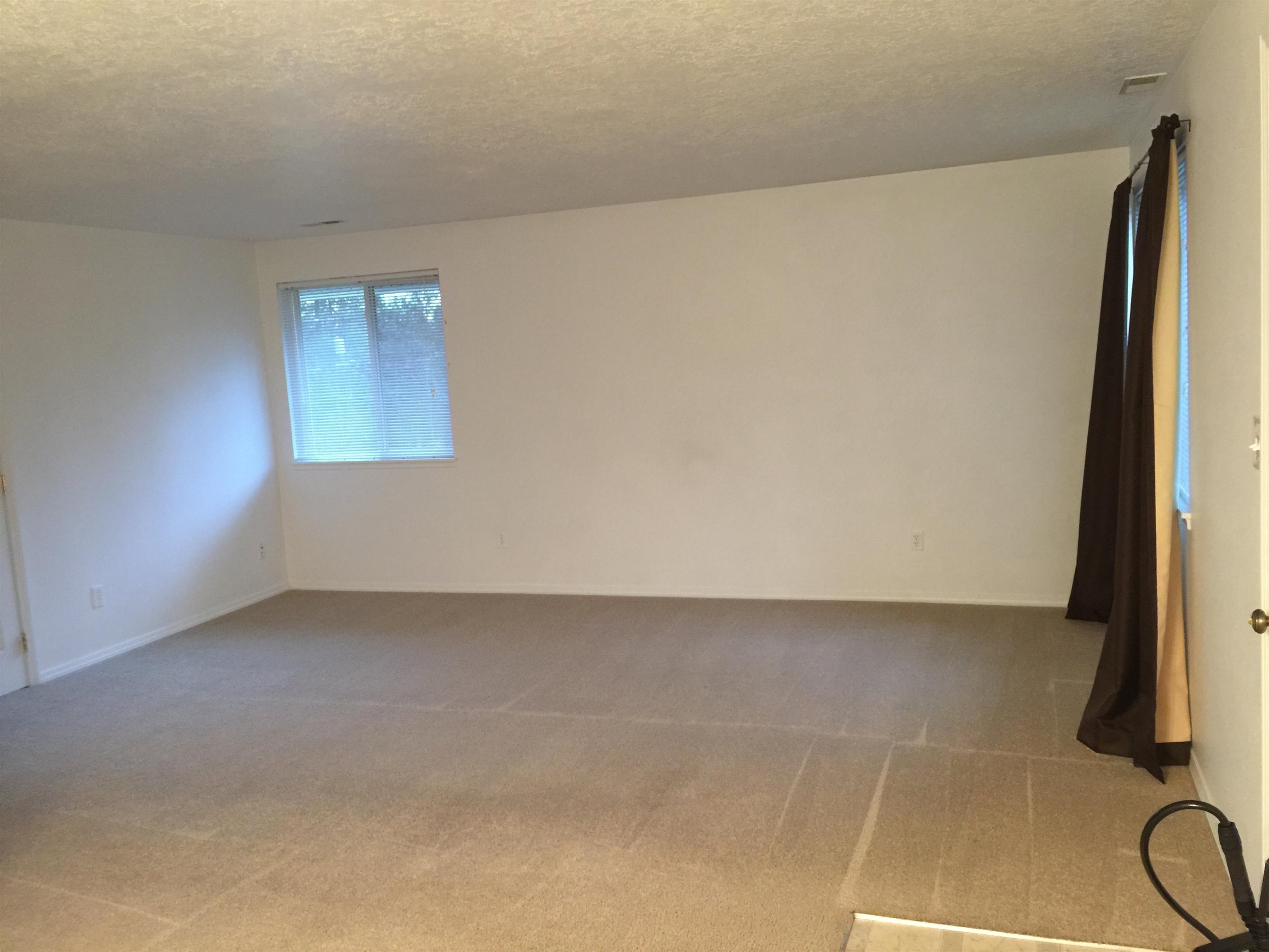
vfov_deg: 48.2
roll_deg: +3.6
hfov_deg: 61.7
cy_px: 476
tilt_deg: -6.8
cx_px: 634
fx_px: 1063
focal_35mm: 29
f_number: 2.2
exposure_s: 1/4
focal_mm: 4.15
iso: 64
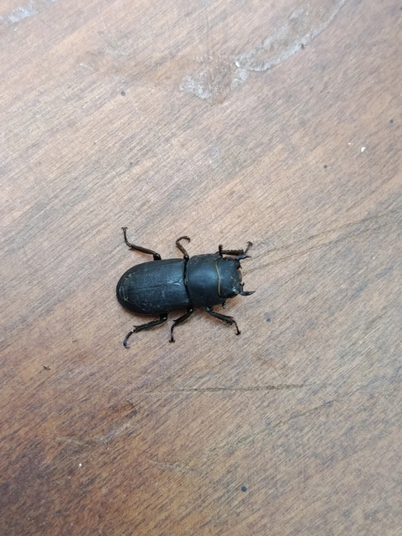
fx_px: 774
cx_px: 201
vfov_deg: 38.2
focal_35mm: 50
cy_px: 268
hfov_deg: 29.1
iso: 605
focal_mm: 5.24
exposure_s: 1/50
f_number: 1.7
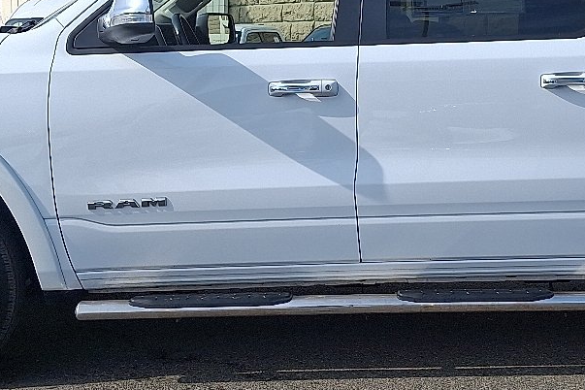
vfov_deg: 19.7
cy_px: 120
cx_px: 413
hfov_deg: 28.9
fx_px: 1121
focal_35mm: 69
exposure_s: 1/1667
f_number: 1.8
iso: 25
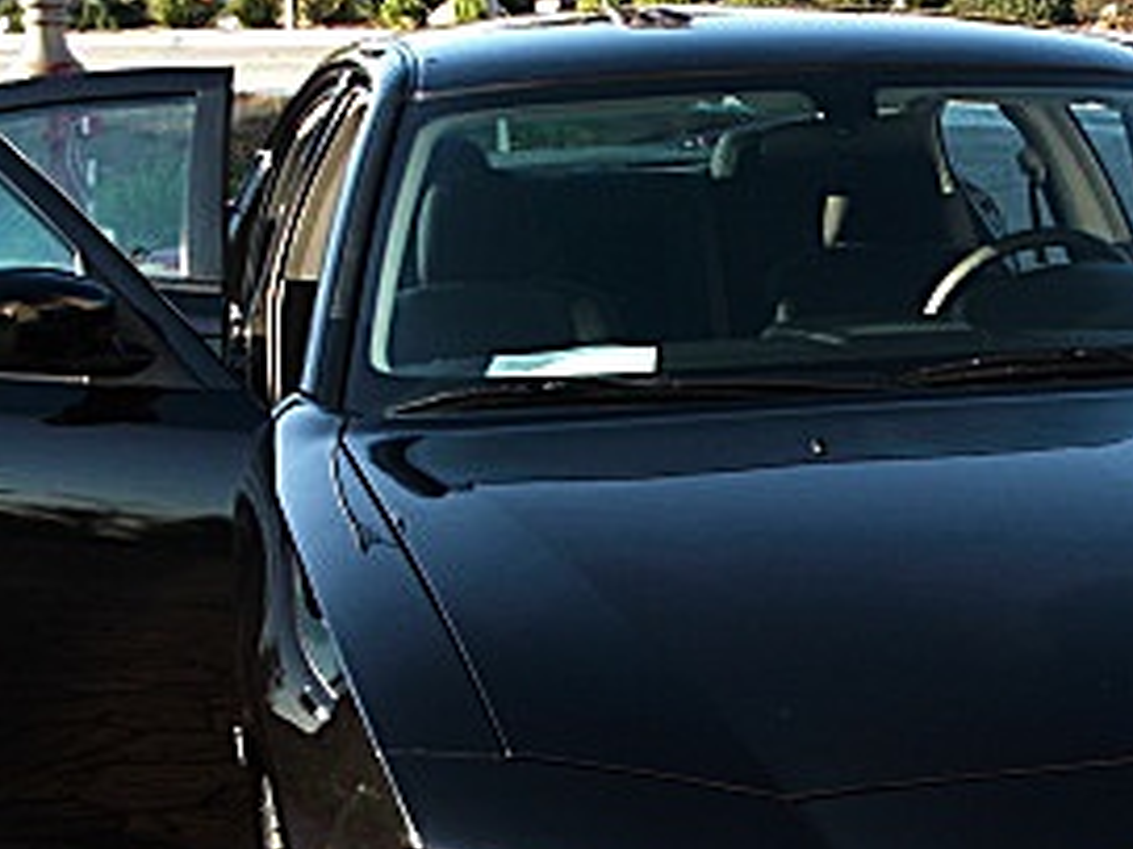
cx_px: 865
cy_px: 565
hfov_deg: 22.8
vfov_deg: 17.3
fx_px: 2781
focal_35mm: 85
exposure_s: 1/100
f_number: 2.8
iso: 50
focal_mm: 6.3
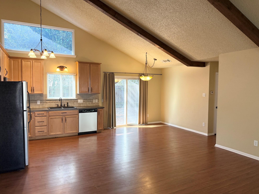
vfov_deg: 54.9
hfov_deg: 69.4
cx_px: 134
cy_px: 96
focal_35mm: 25
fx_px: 187
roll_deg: -1.0
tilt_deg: -2.5
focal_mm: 6.76
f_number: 1.78
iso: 200
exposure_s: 1/120
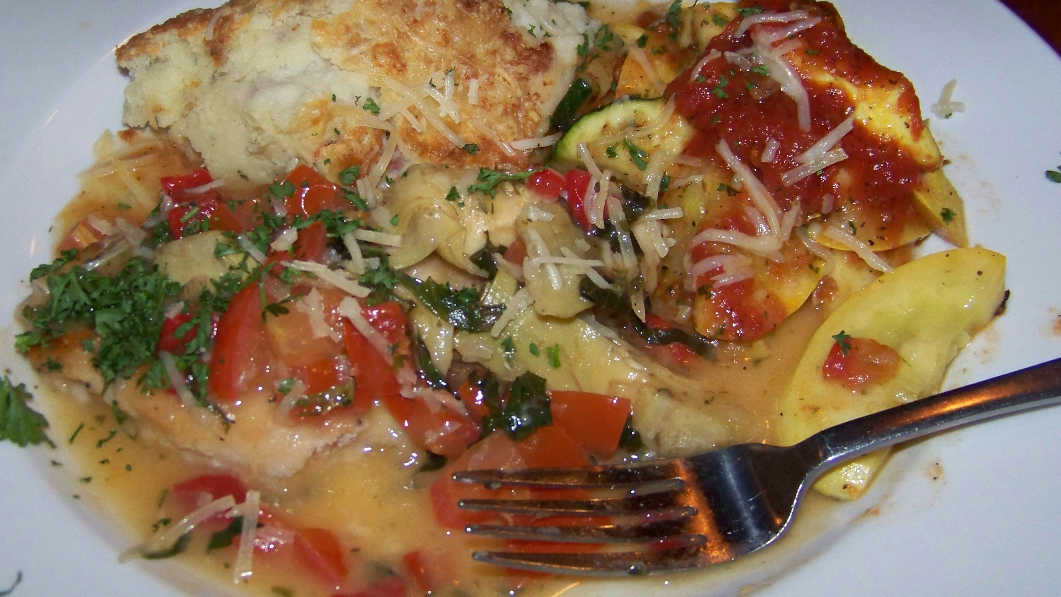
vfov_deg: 26.0
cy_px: 272
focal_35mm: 46
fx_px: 1294
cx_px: 510
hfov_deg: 44.6
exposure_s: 1/30
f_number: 2.8
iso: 200
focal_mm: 5.85
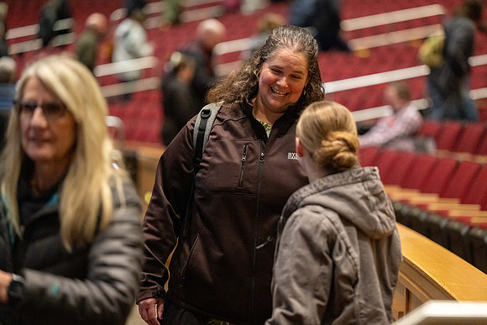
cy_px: 162
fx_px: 1962
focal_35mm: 145
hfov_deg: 14.2
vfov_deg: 9.5
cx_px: 244
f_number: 2.8
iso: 8000
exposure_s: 1/160
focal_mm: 145
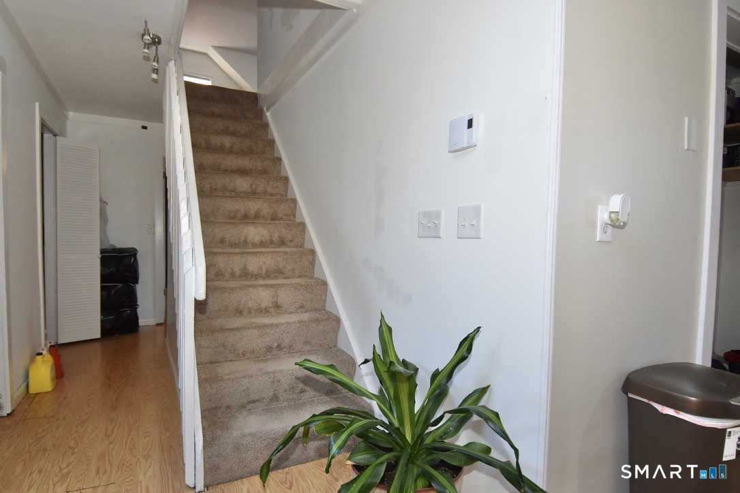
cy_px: 246
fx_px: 370
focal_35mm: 18
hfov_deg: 90.0
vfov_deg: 67.4
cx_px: 370
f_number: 4
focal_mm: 12
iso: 800
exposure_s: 1/60
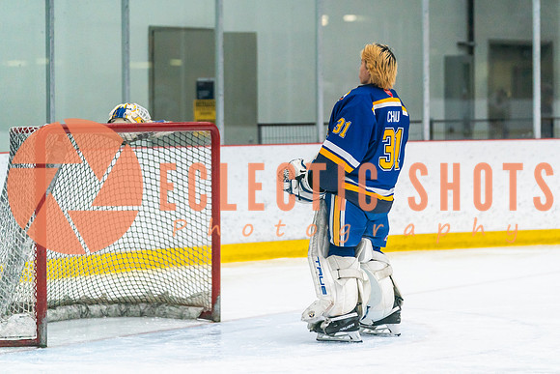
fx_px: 2549
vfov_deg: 8.4
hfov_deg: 12.5
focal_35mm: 164
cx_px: 348
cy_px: 142
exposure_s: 1/1250
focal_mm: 132
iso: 3200
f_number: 2.8
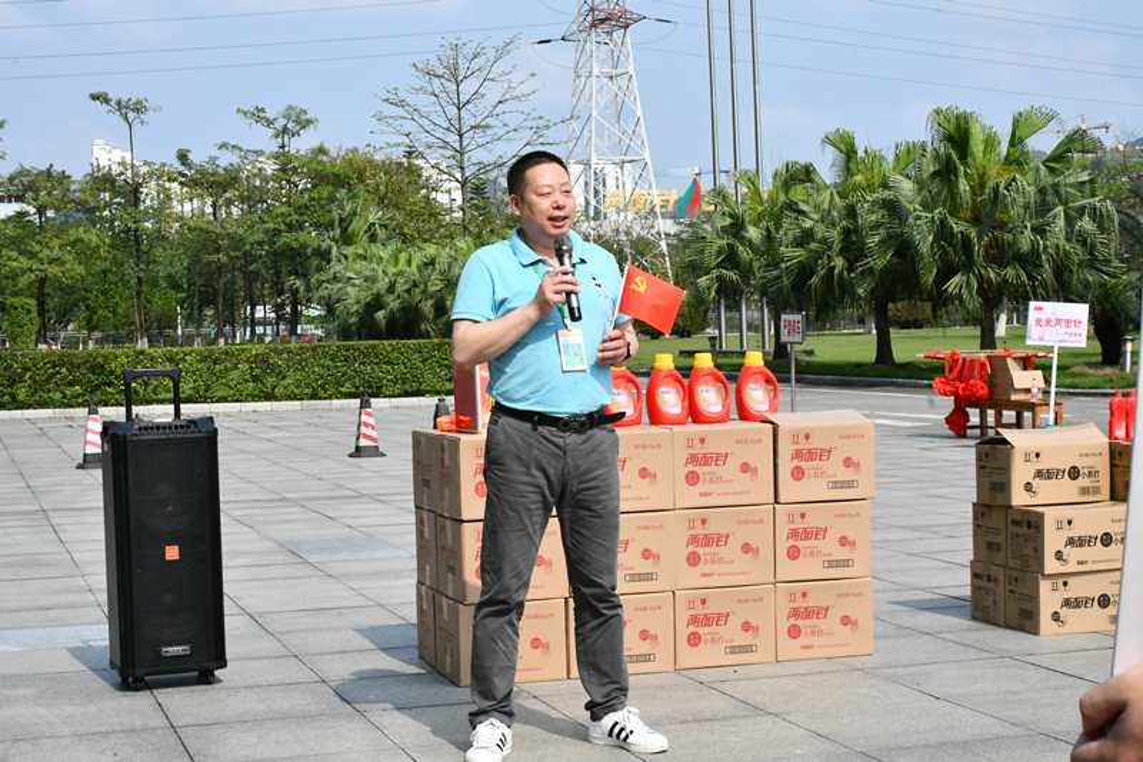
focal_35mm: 57
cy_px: 381
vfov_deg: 23.8
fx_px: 1809
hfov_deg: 35.1
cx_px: 572
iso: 3200
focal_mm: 38
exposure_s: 1/1600
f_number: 20
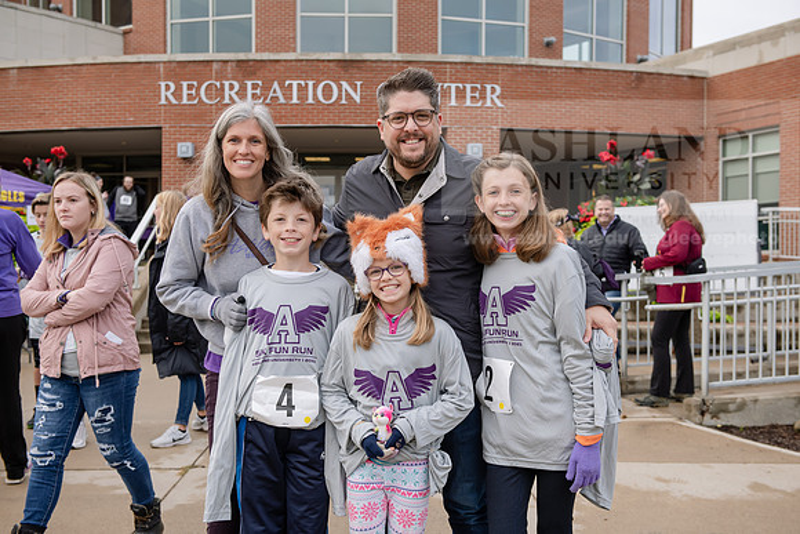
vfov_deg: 28.1
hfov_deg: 41.1
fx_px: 1067
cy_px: 267
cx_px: 400
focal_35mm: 48
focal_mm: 48
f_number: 5
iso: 400
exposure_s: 1/320
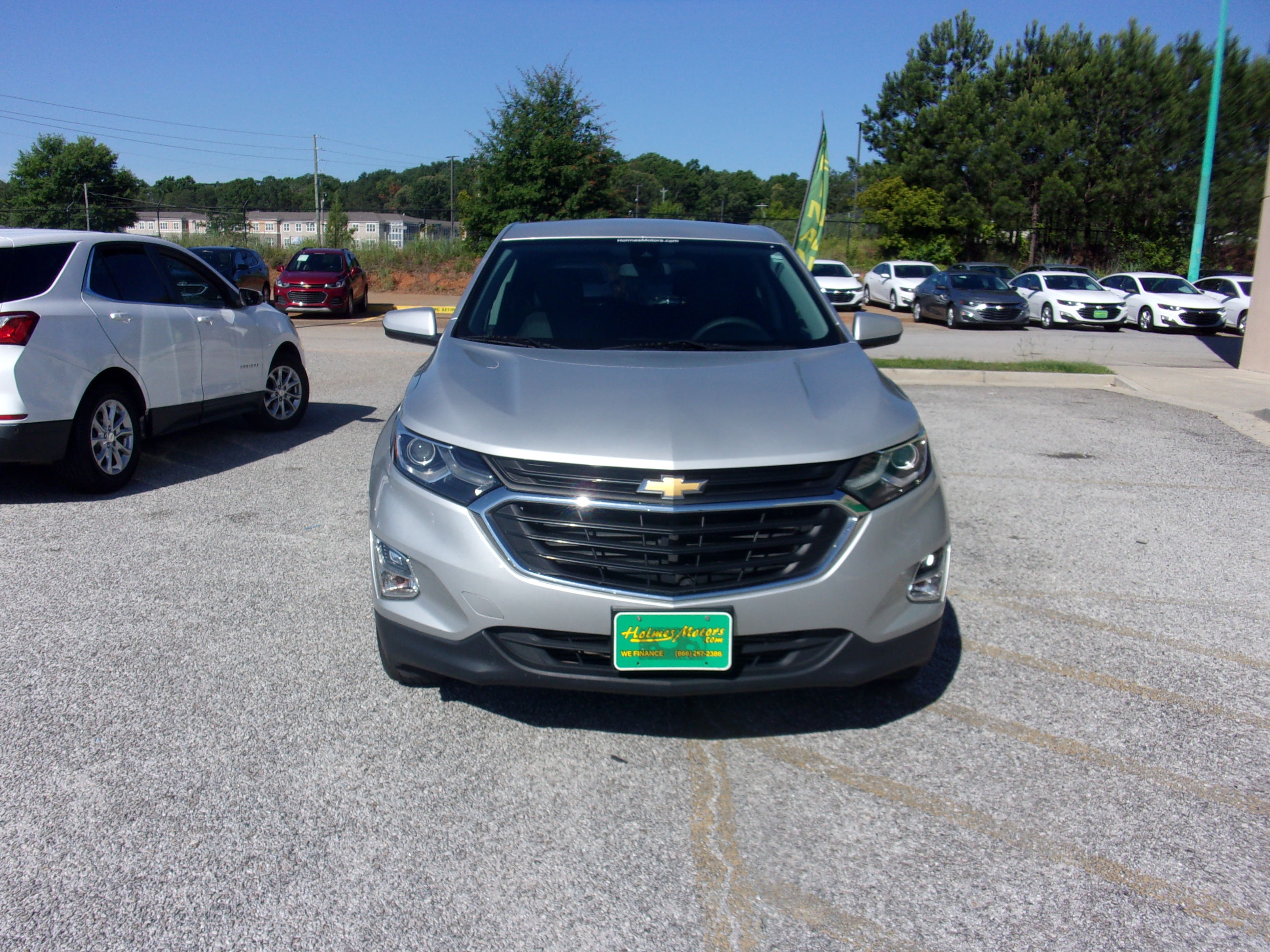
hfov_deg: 63.4
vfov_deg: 49.7
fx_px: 1027
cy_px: 476
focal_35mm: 28
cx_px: 635
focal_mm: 5.1
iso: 80
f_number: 10.8
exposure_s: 1/140
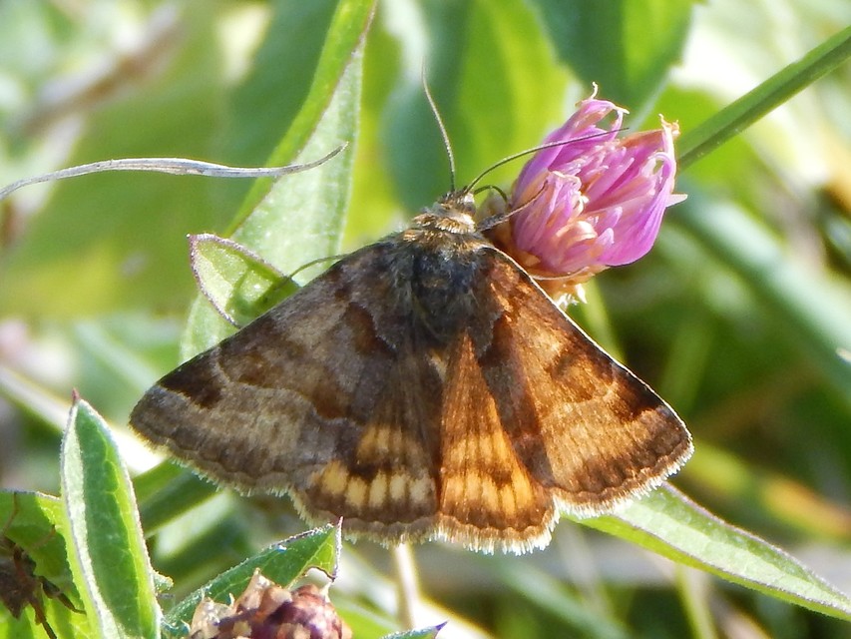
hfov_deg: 7.9
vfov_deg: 5.9
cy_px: 320
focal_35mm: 250
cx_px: 426
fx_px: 6147
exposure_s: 1/200
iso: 125
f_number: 5.6
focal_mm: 44.9
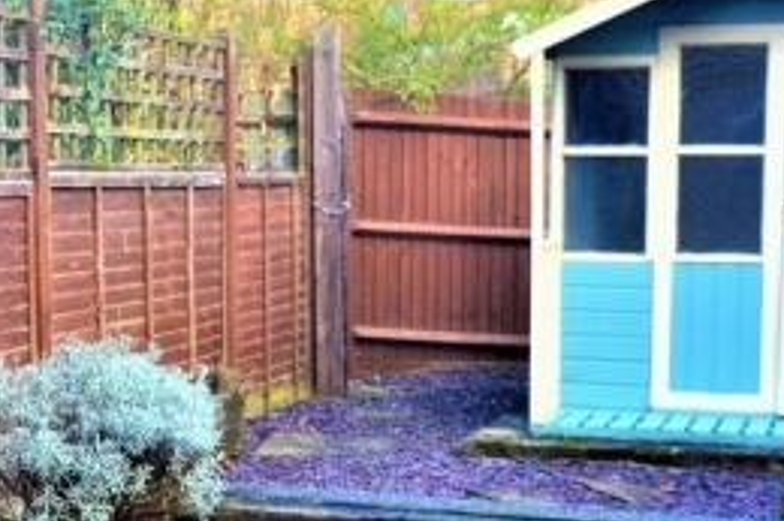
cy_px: 411
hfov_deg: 29.6
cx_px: 345
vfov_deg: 19.8
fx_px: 1480
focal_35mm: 68
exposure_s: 1/125
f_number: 5.6
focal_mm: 18
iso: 320
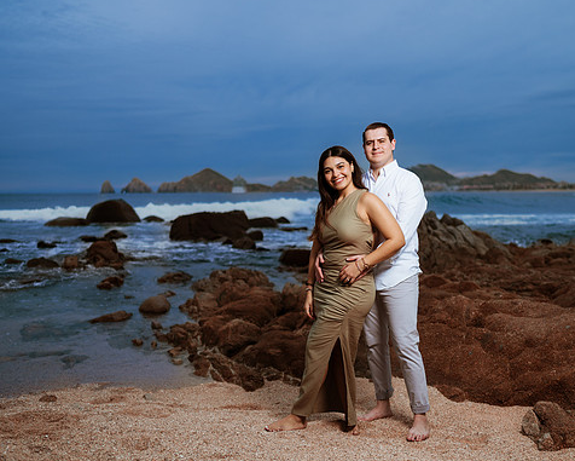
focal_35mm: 40
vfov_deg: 37.3
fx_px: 681
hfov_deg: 45.8
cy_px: 230
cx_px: 283
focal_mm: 35
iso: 100
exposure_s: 1/1600
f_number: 1.8
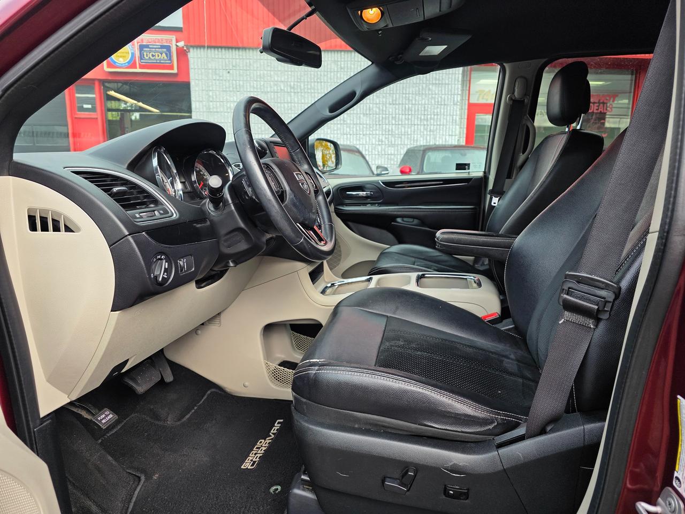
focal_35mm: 23
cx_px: 342
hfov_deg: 73.9
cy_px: 257
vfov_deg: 58.9
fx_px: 455
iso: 32
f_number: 1.7
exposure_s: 1/180
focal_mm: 6.3
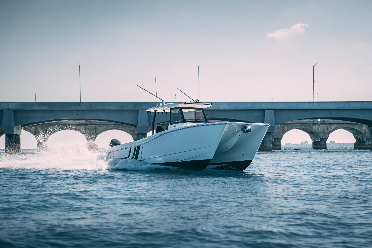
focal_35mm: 77
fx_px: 794
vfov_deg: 17.8
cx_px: 197
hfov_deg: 26.4
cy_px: 125
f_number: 2.8
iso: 125
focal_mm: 70
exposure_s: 1/4000
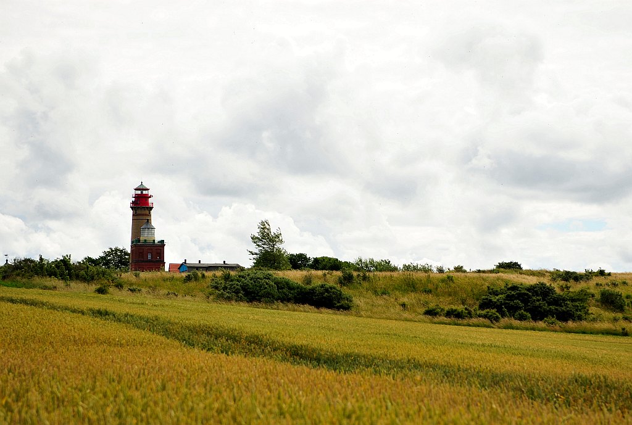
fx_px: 1232
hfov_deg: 28.8
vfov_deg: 19.6
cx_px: 316
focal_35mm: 70
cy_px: 212
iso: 200
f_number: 4
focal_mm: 70
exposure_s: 1/2000
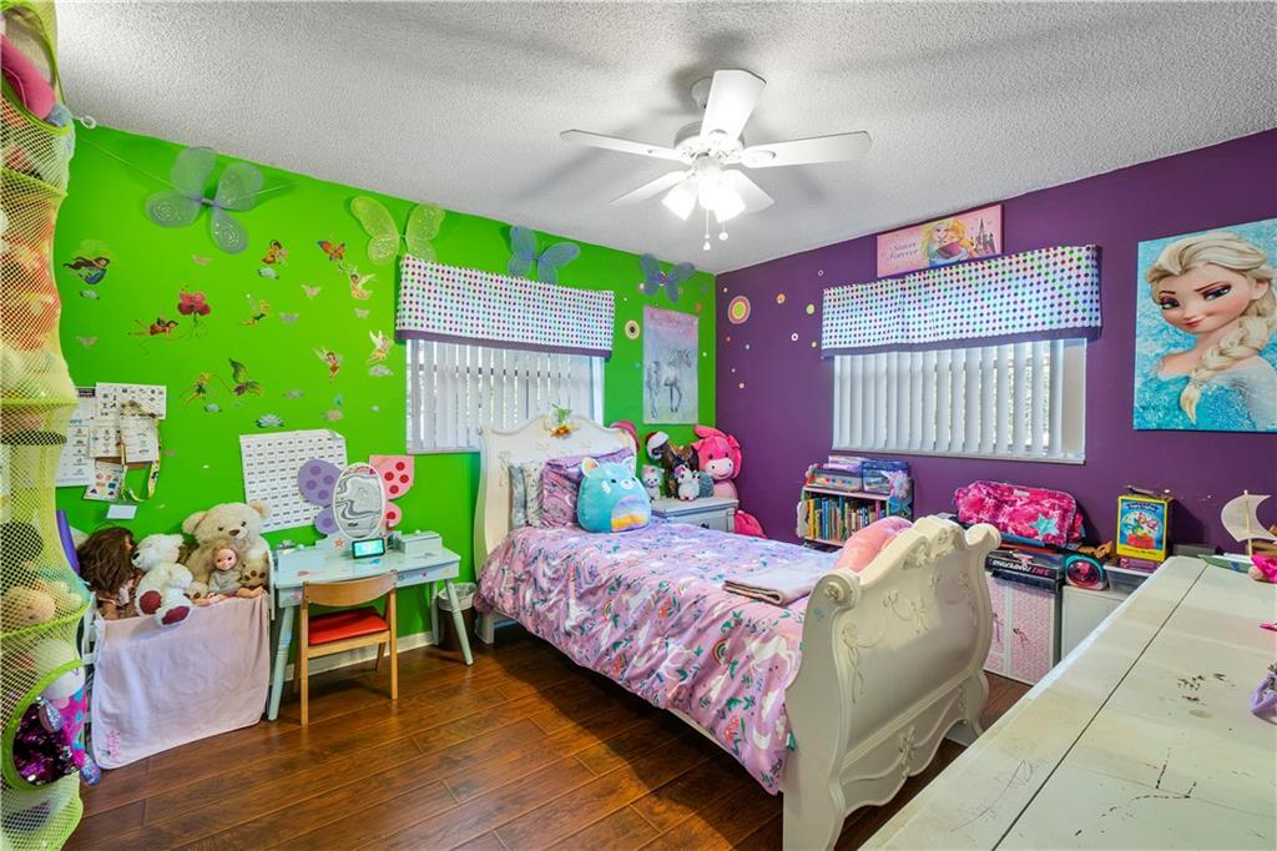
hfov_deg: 100.4
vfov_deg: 77.3
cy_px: 426
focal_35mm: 15
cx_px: 638
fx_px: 532
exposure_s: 1/1.67
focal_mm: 10
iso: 160
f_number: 11
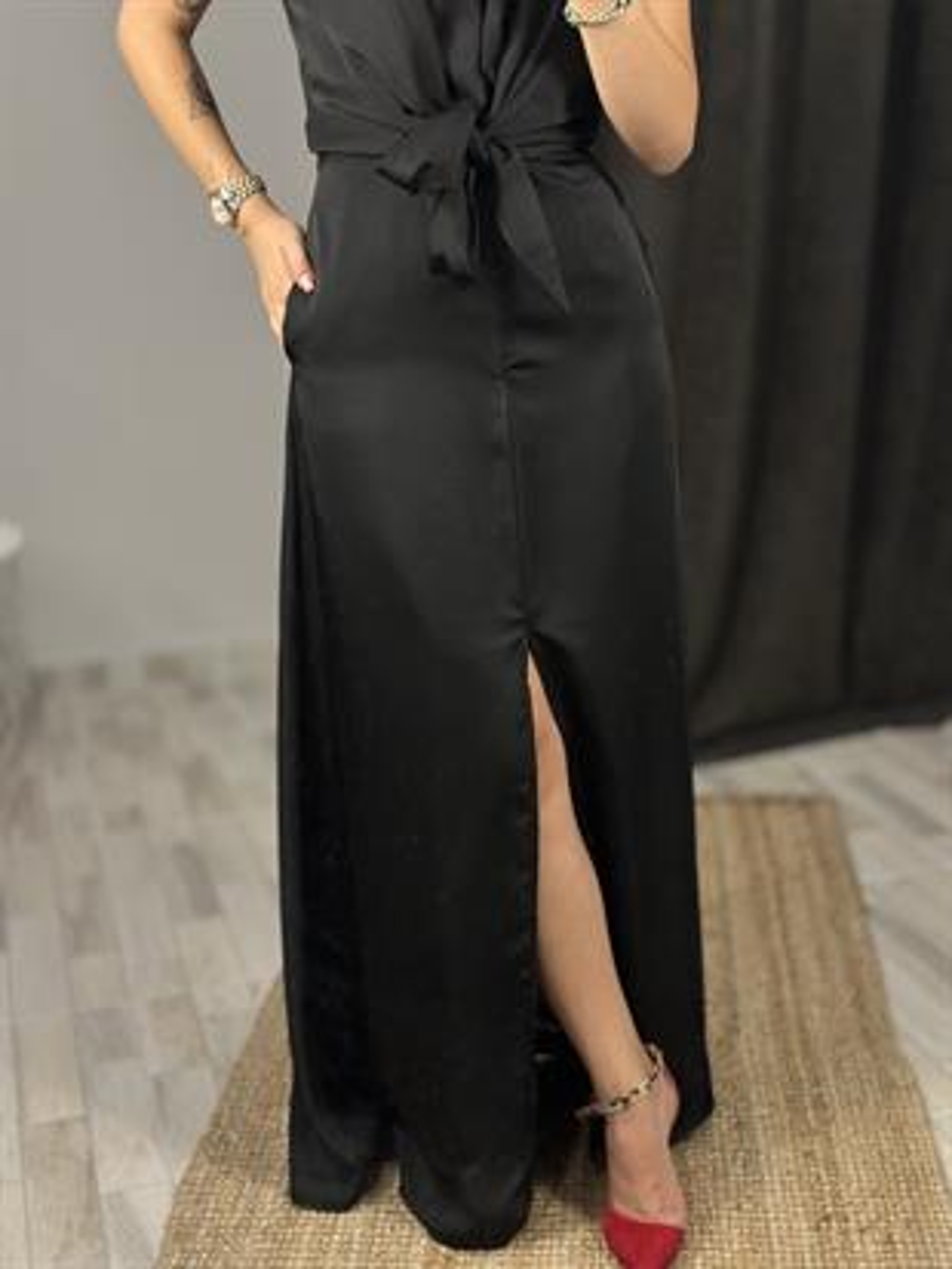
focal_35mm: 48
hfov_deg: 30.3
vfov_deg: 39.6
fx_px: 1759
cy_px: 634
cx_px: 476
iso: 160
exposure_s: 1/100
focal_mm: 6.86
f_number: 1.78
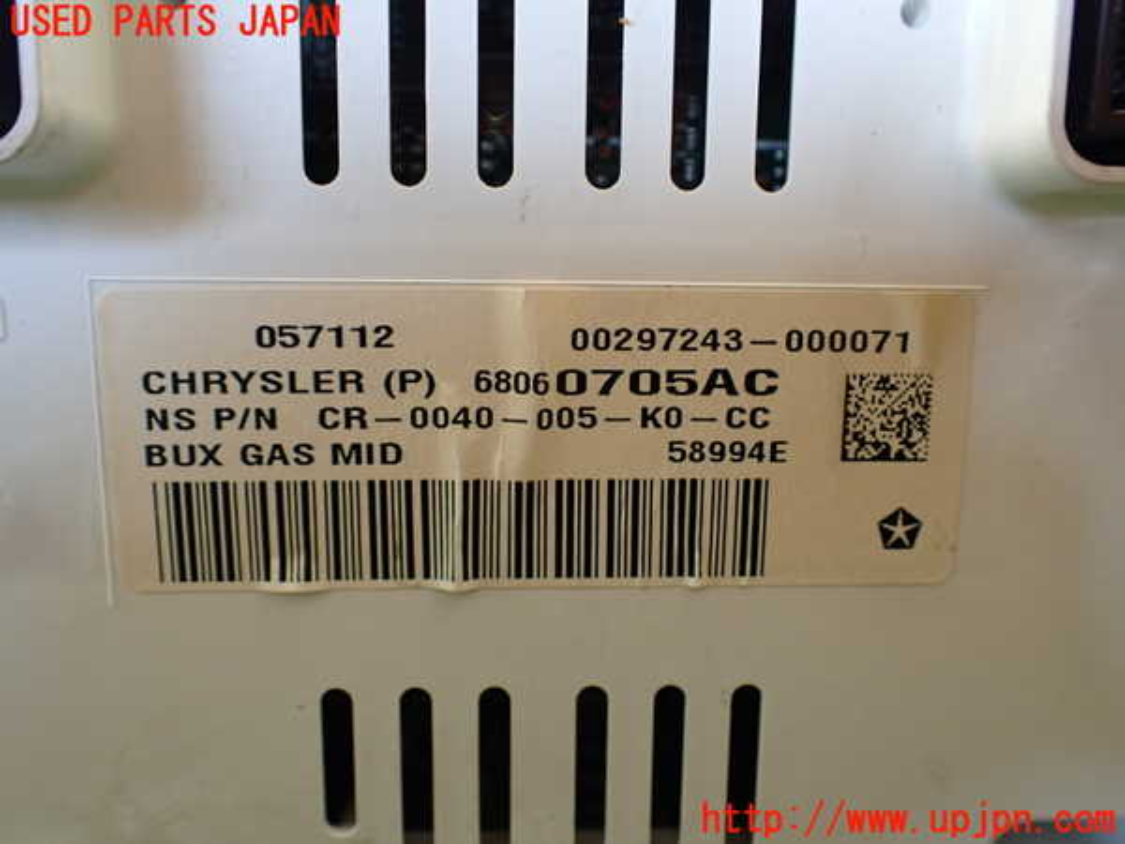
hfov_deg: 60.0
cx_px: 562
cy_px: 422
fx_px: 975
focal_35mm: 30
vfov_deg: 46.8
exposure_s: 1/125
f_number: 2.3
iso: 320
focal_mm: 5.4
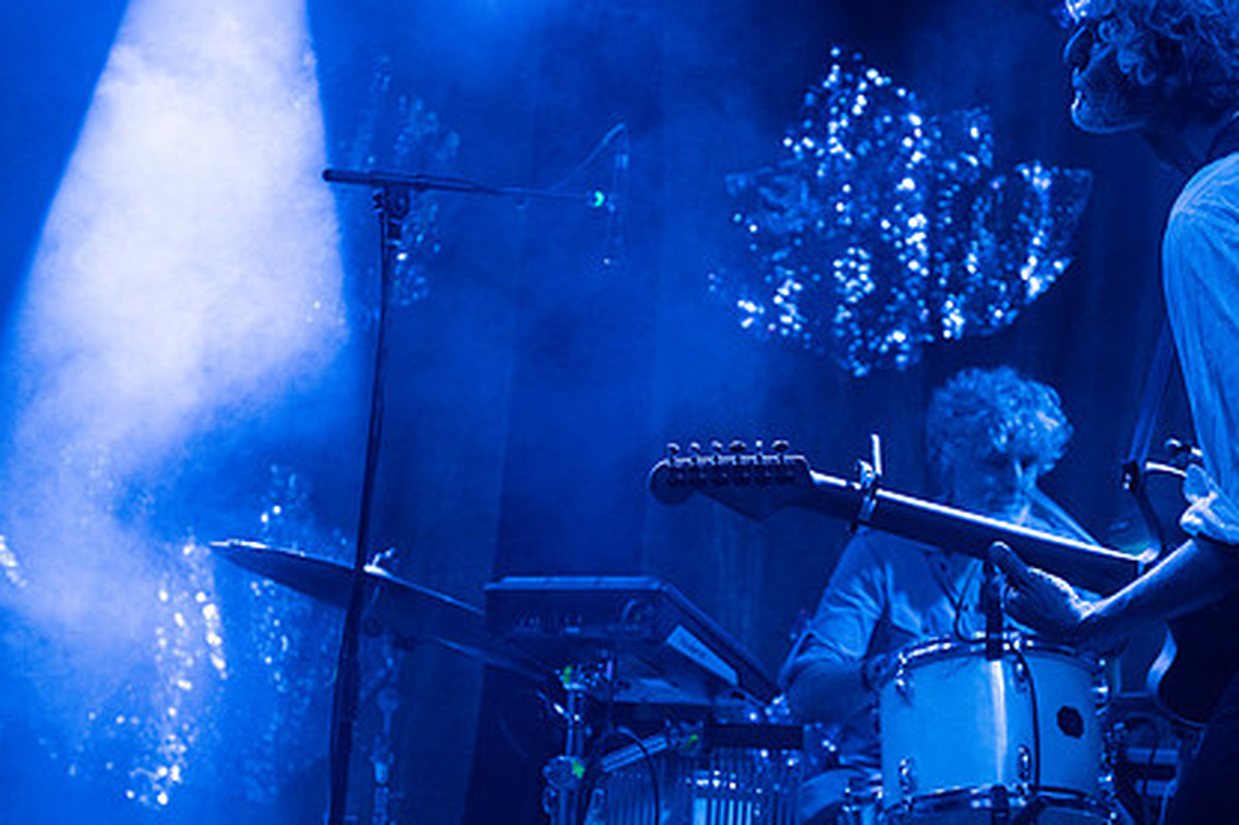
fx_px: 2305
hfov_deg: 29.8
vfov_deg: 20.3
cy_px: 448
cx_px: 852
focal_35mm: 67
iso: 2500
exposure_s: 1/160
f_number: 3.2
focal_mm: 48
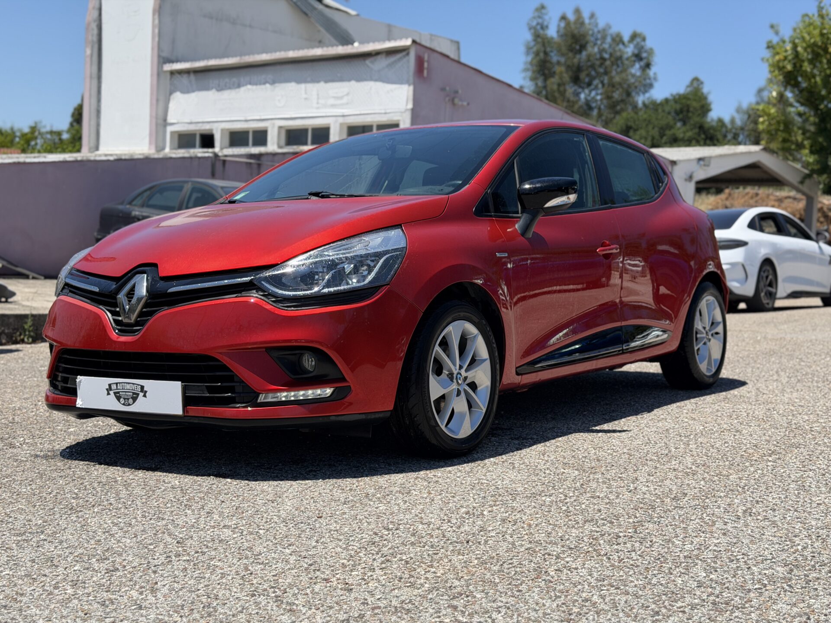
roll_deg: -3.4
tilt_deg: -3.0
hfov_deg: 39.7
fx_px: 1152
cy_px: 312
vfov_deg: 30.3
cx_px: 416
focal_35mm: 48
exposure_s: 1/3704
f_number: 1.78
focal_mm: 6.76
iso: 64
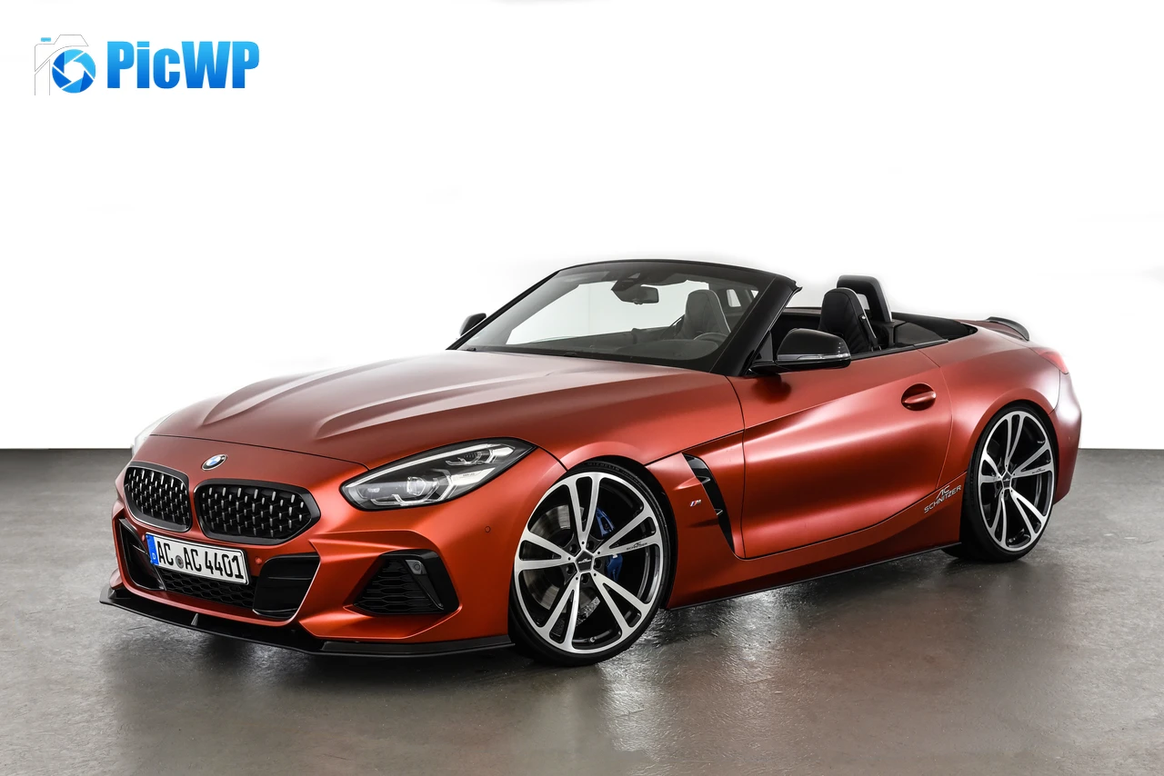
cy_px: 388
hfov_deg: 34.5
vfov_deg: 23.4
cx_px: 582
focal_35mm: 58
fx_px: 1876
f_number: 11
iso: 1600
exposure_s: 1/125
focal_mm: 58
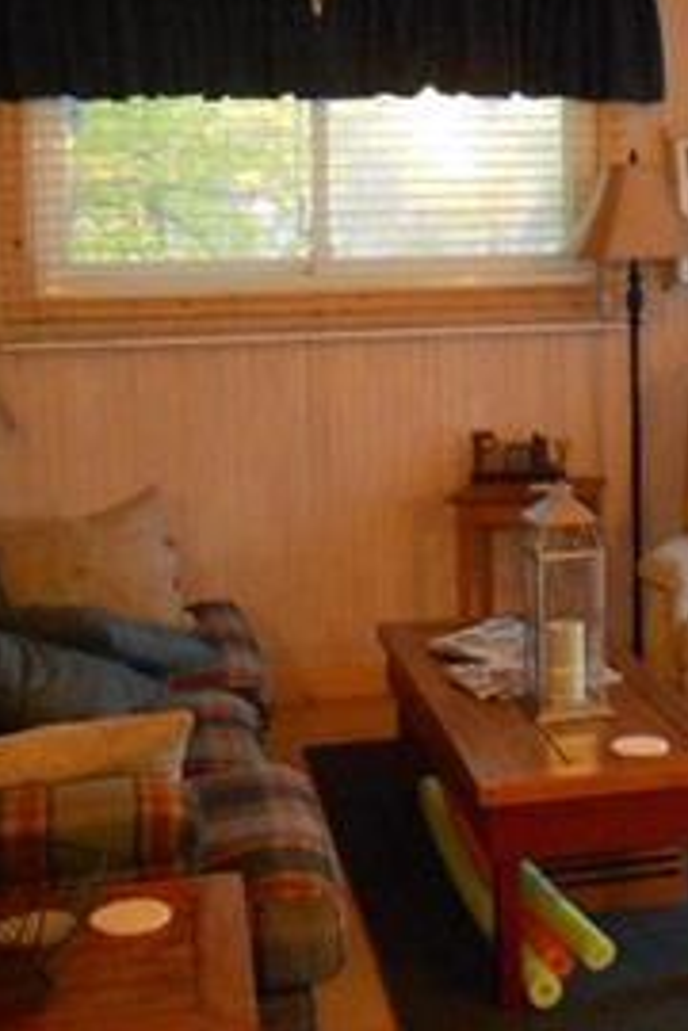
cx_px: 657
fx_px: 1835
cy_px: 302
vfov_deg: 31.0
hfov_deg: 20.7
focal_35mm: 64
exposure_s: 1/30
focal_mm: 4.6
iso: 500
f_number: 3.2
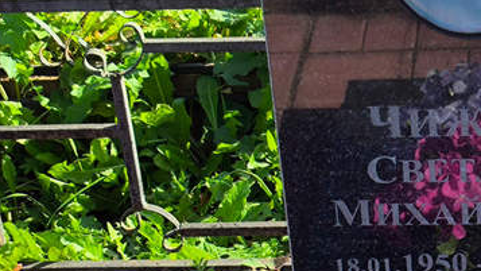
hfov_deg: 17.3
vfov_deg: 9.9
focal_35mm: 122
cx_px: 437
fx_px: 1556
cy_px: 198
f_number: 1.7
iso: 50
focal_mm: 4.71
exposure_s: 1/676
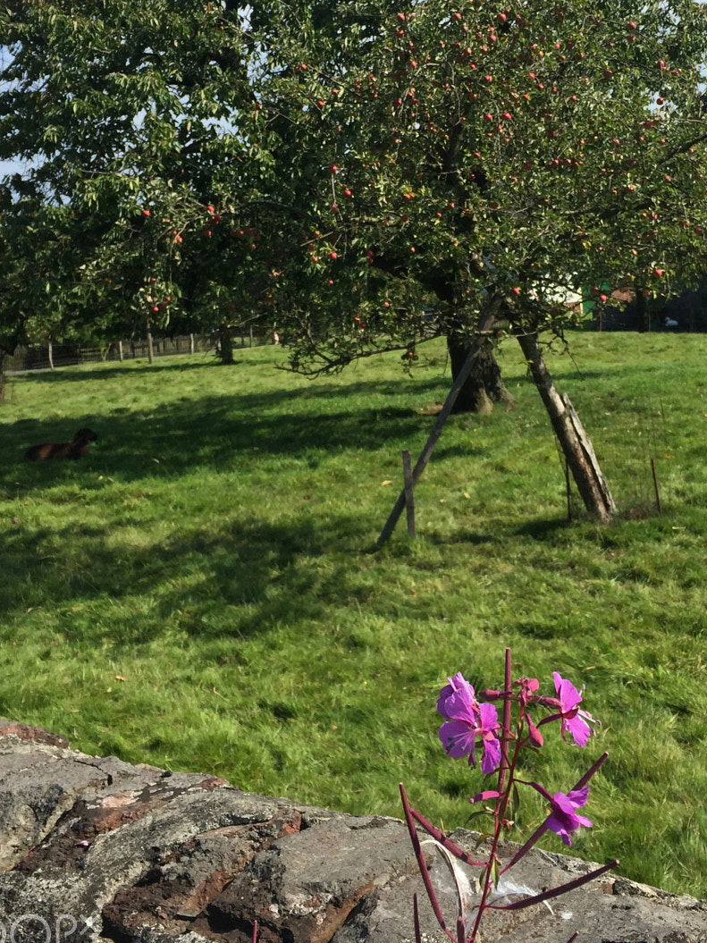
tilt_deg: -2.0
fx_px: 1198
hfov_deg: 32.8
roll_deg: +3.4
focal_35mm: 44
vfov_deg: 42.5
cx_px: 415
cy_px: 337
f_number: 2.2
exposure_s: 1/1582
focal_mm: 4.15
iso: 32
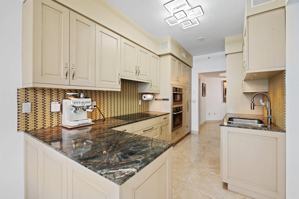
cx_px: 150
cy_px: 100
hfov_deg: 96.8
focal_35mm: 16
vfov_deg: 73.6
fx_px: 133
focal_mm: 16
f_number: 8
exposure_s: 1/4
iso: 200
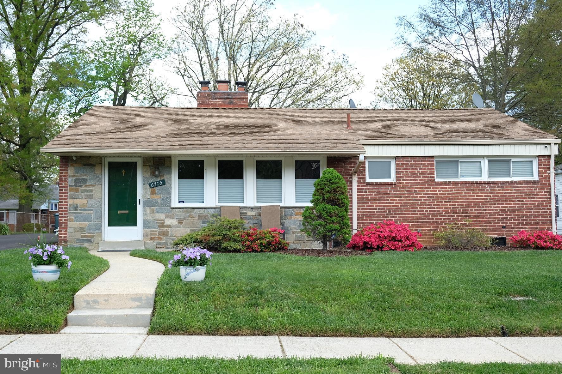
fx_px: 546
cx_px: 281
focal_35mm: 35
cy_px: 187
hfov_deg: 54.4
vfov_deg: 37.9
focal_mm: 23.3
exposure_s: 1/200
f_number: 4.5
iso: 200
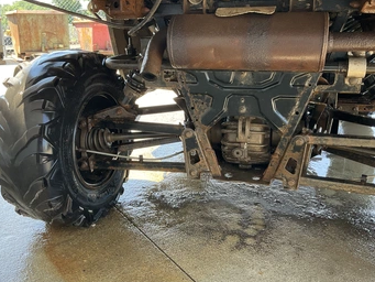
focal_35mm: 34
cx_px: 177
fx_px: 368
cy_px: 127
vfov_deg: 41.8
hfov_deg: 53.9
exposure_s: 1/122
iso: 50
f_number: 1.8
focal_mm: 3
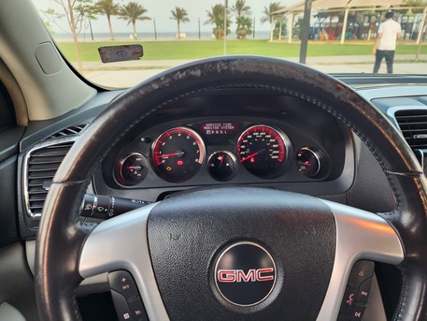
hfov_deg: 73.9
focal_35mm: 23
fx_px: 284
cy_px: 160
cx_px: 214
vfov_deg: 58.9
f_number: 1.8
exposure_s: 1/120
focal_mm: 6.4
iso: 250
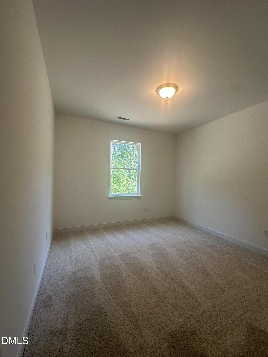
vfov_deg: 102.1
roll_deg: -1.9
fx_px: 145
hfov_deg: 85.7
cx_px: 134
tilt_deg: -0.7
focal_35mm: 14
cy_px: 178
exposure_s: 1/120
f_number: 2.2
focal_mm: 2.22
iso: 125
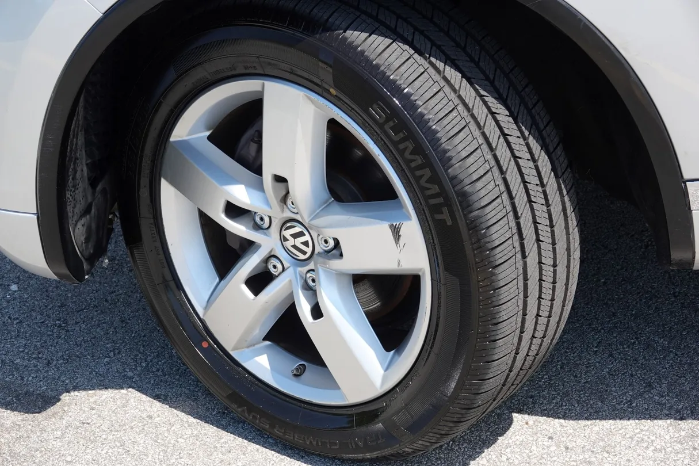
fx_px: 1534
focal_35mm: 79
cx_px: 350
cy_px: 233
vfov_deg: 17.3
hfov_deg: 25.7
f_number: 4
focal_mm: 28.91
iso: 100
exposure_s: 1/400
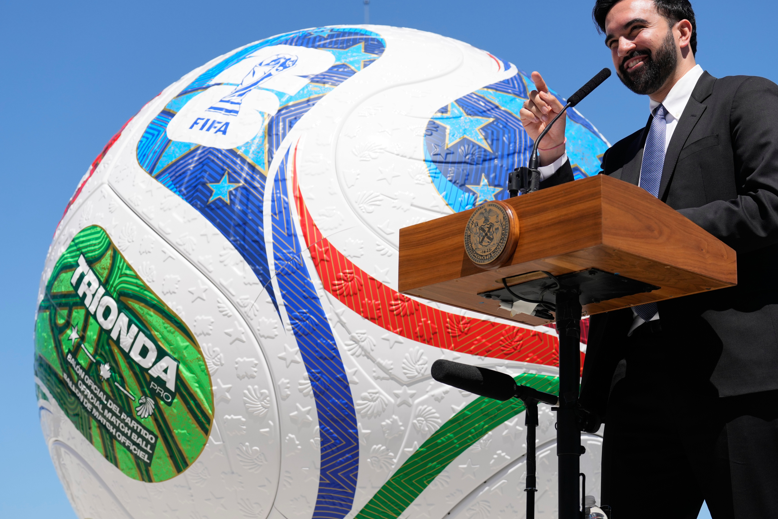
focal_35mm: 81
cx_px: 412
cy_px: 229
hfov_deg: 25.1
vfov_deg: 16.9
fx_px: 1750
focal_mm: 70
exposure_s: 1/2500
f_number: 5.6
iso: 320
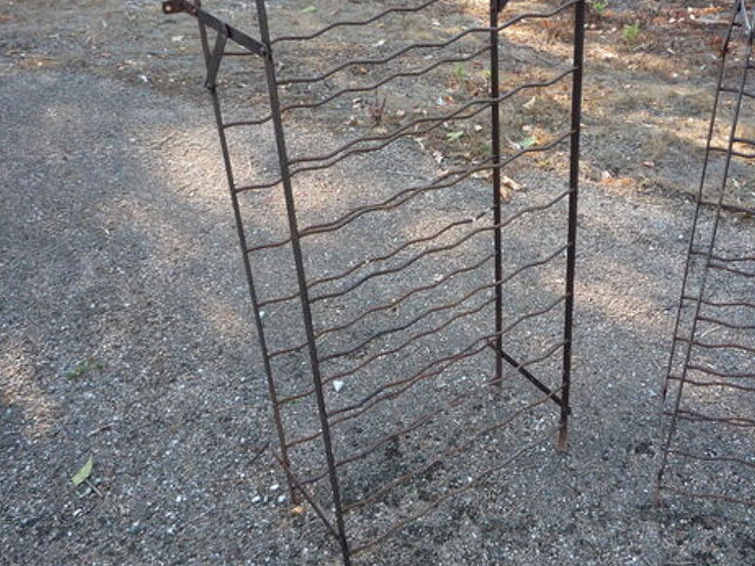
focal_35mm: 39
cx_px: 458
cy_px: 229
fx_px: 851
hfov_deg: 47.5
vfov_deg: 36.7
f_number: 3.3
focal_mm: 5.2
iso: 100
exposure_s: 1/80
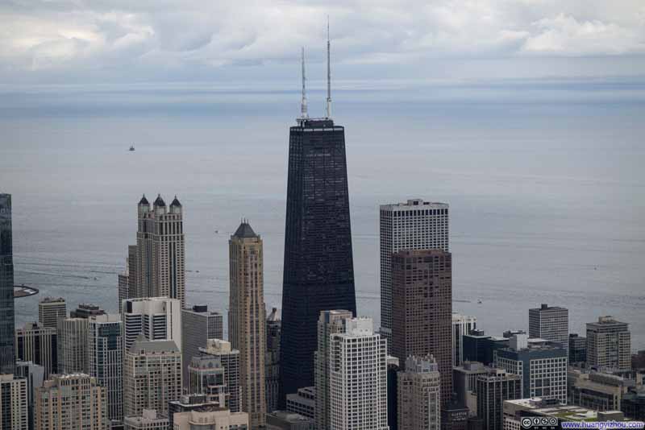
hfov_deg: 17.1
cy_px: 215
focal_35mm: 120
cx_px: 322
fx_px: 2151
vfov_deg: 11.4
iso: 100
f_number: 5
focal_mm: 120
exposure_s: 1/640
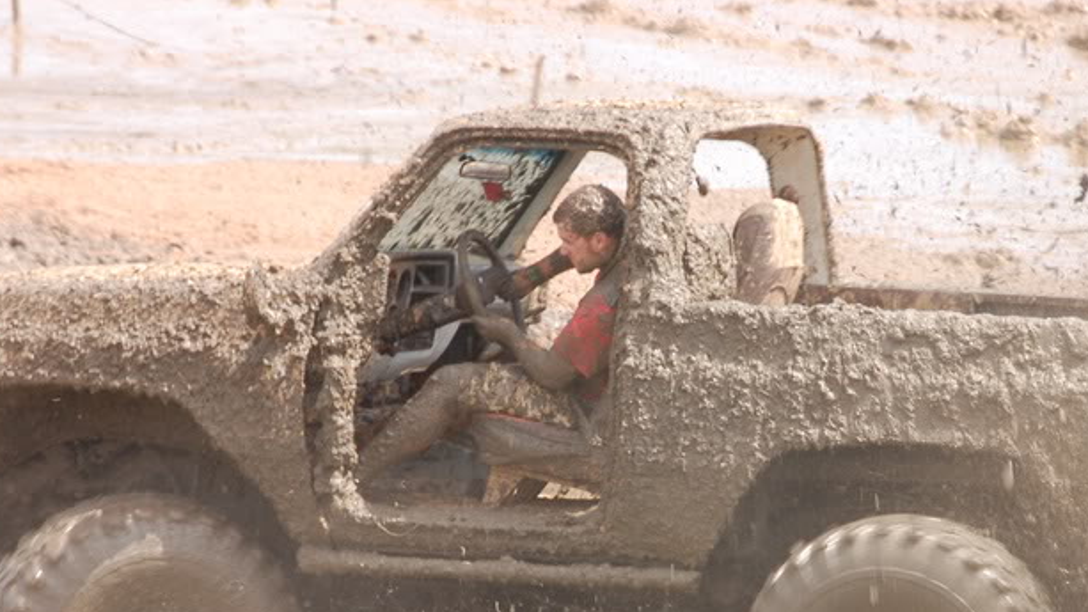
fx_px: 11830
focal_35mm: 410
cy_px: 468
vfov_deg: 3.0
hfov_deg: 5.3
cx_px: 657
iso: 400
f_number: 11
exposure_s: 1/200
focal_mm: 200
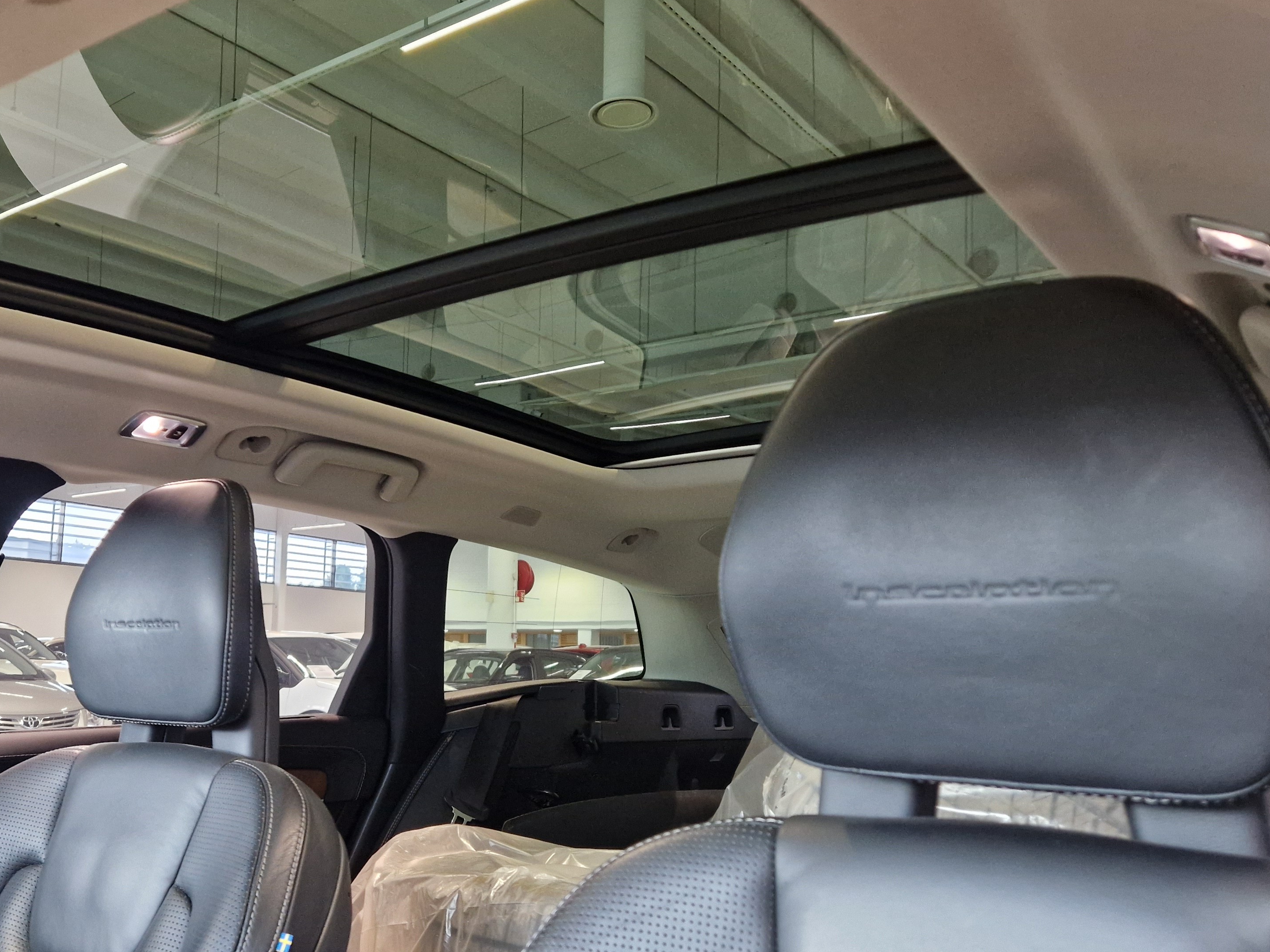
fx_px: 1174
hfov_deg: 56.4
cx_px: 504
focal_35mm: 32
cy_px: 501
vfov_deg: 44.1
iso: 640
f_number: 1.8
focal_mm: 5.4
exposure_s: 1/100
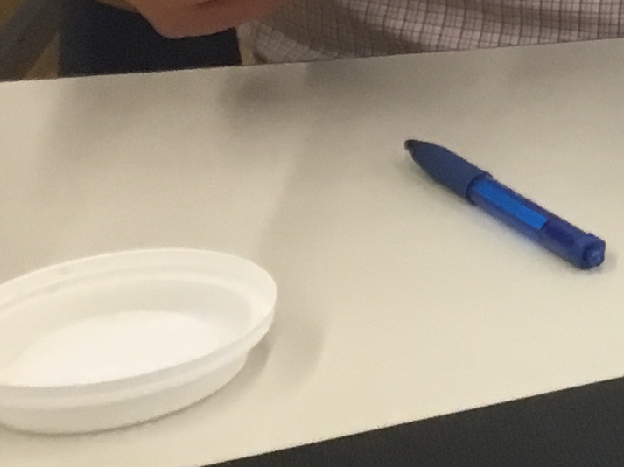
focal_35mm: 142
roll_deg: +0.4
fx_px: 2558
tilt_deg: -9.1
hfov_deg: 11.7
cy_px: -546
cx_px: 1427
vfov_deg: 9.6
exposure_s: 1/30
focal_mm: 3.3
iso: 64
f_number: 2.4
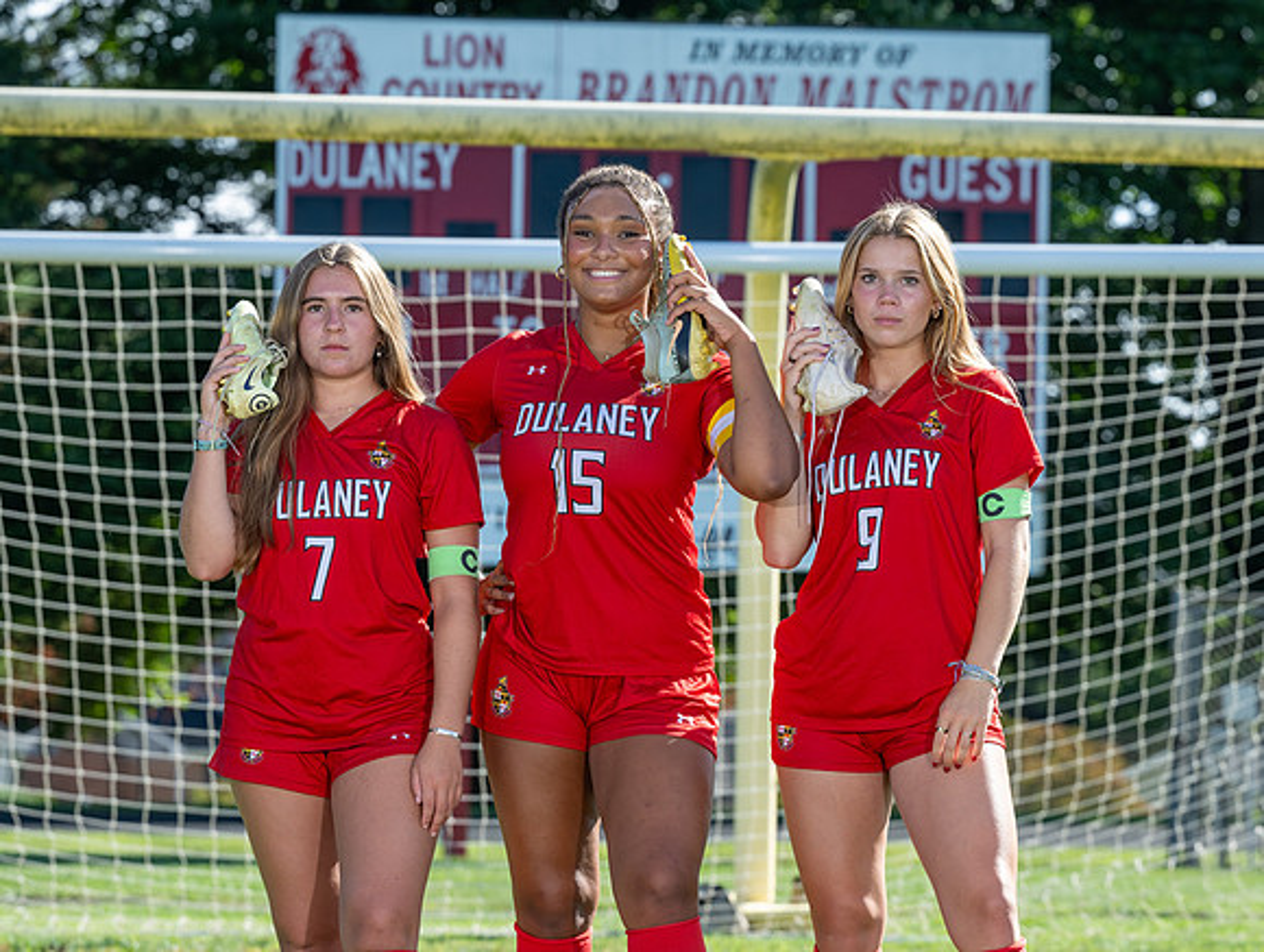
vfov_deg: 9.6
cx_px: 679
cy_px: 457
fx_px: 5666
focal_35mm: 155
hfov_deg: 12.7
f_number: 4.5
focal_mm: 98
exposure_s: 1/320
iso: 100
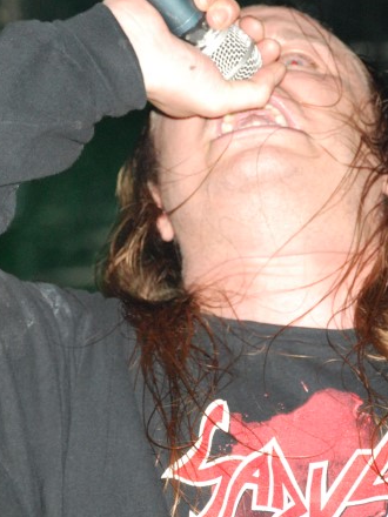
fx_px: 4123
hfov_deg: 5.4
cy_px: 237
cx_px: 228
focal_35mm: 276
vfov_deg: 7.2
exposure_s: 1/125
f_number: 5.6
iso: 1250
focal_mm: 105
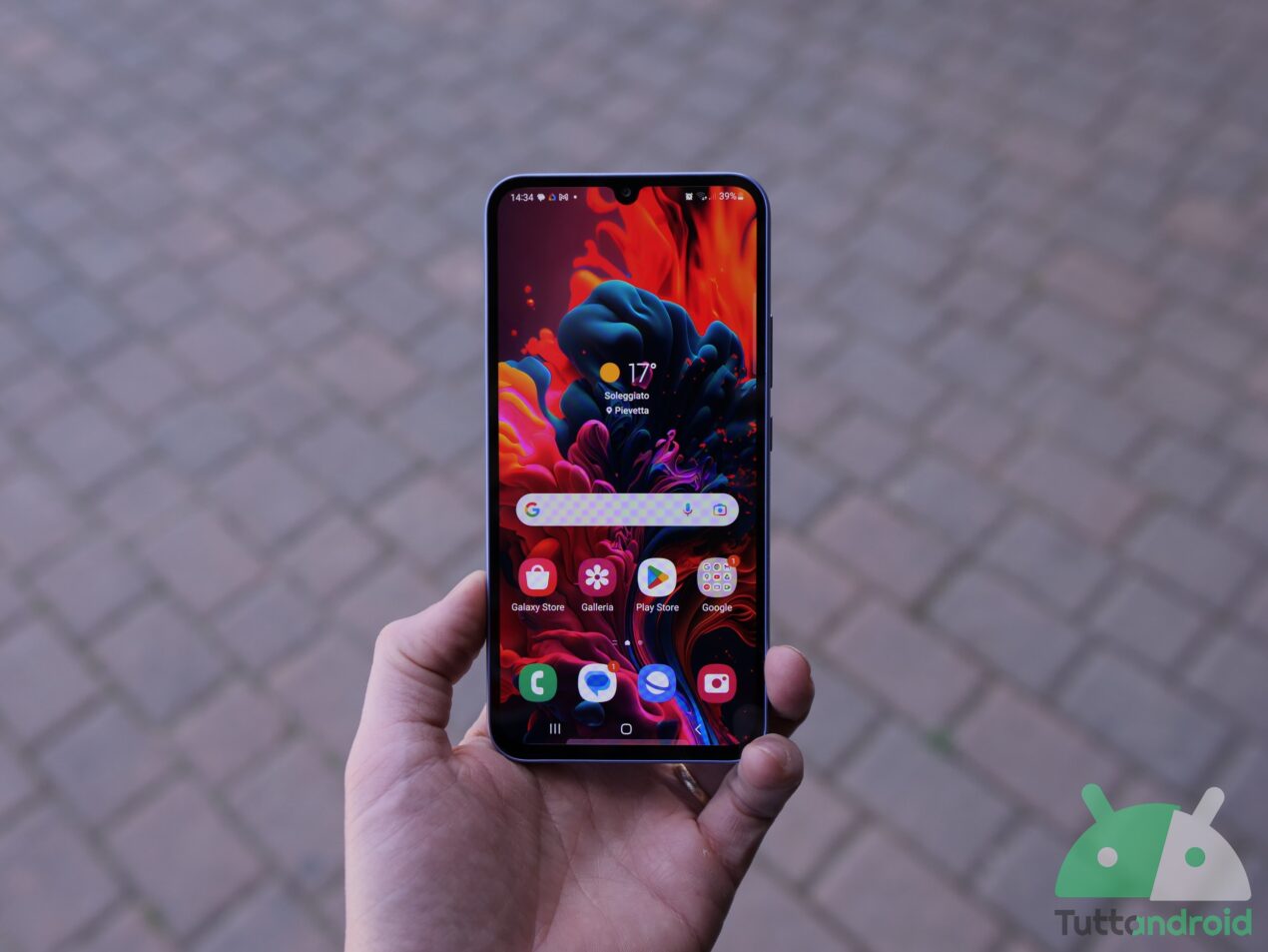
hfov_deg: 56.8
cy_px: 476
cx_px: 634
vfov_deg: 44.2
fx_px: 1172
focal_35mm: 32
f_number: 2
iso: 200
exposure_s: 1/1000
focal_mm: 16
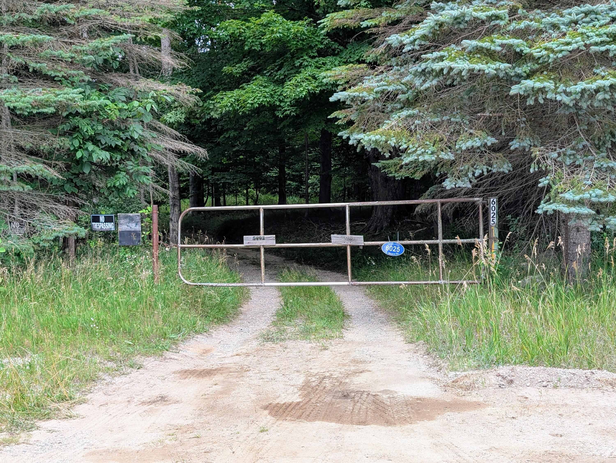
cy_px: 232
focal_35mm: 49
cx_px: 308
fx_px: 873
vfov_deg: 29.7
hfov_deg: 38.9
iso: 40
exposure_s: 1/170
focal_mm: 6.9
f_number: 1.68
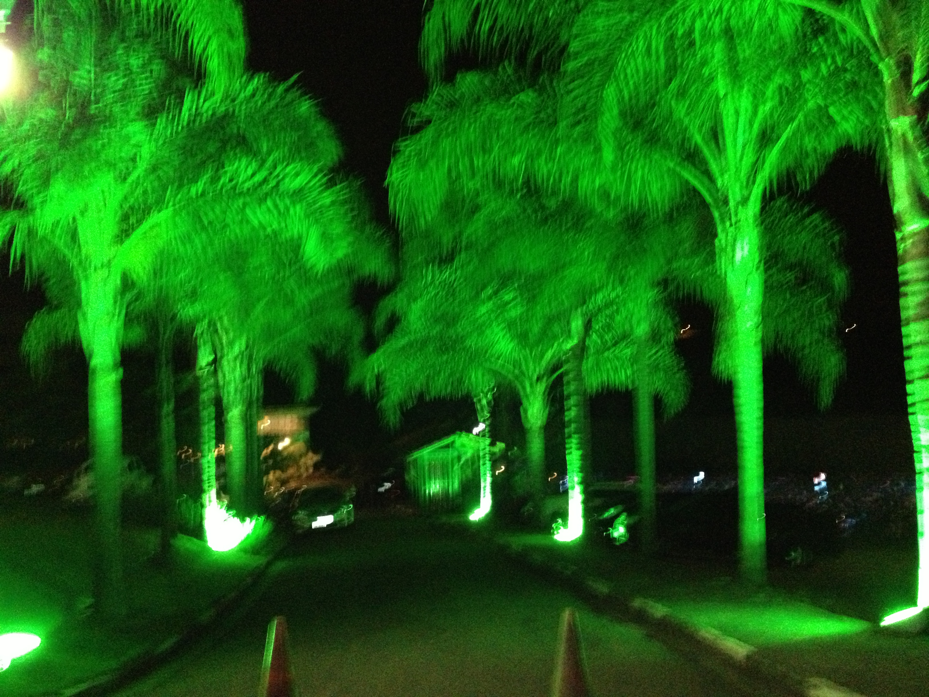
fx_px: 939
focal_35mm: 35
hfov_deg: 52.6
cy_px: 348
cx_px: 464
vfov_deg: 40.7
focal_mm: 4.28
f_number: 2.4
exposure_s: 1/16
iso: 800
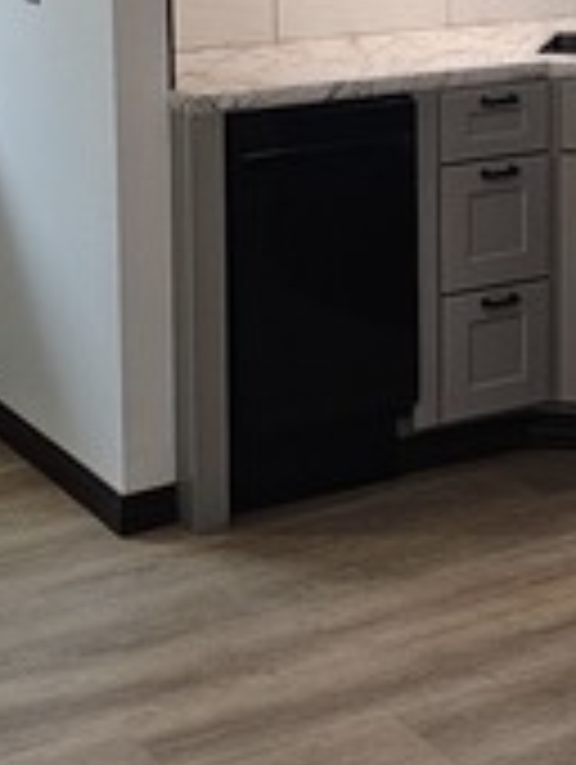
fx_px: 1992
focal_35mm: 90
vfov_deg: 21.1
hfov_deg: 16.4
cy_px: 25
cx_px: 450
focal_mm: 6.3
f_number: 1.7
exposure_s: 1/40
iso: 100
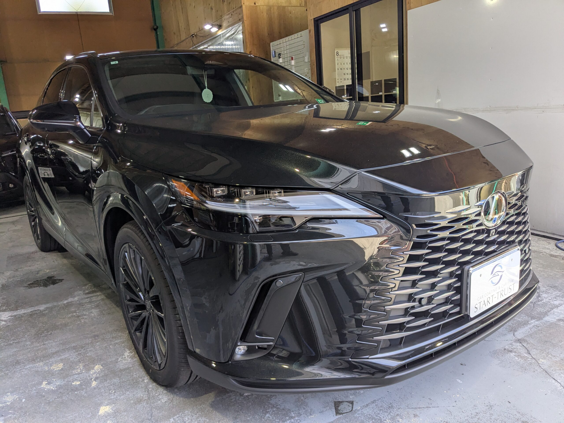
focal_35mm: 27
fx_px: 440
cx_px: 282
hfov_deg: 65.3
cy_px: 212
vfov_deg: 51.4
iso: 48
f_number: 1.73
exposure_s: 1/257
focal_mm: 4.38
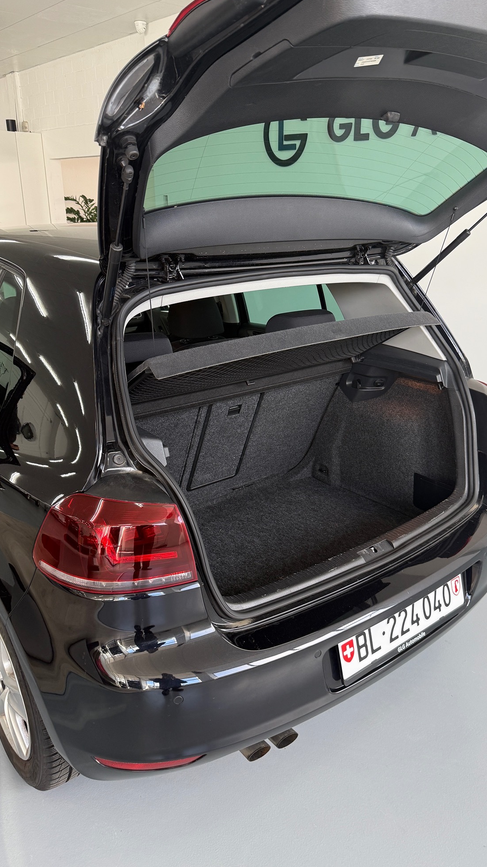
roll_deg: +0.2
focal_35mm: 27
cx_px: 285
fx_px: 620
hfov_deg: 42.7
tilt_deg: -18.2
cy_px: 438
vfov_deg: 69.9
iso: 125
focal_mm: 6.76
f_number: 1.78
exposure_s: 1/121
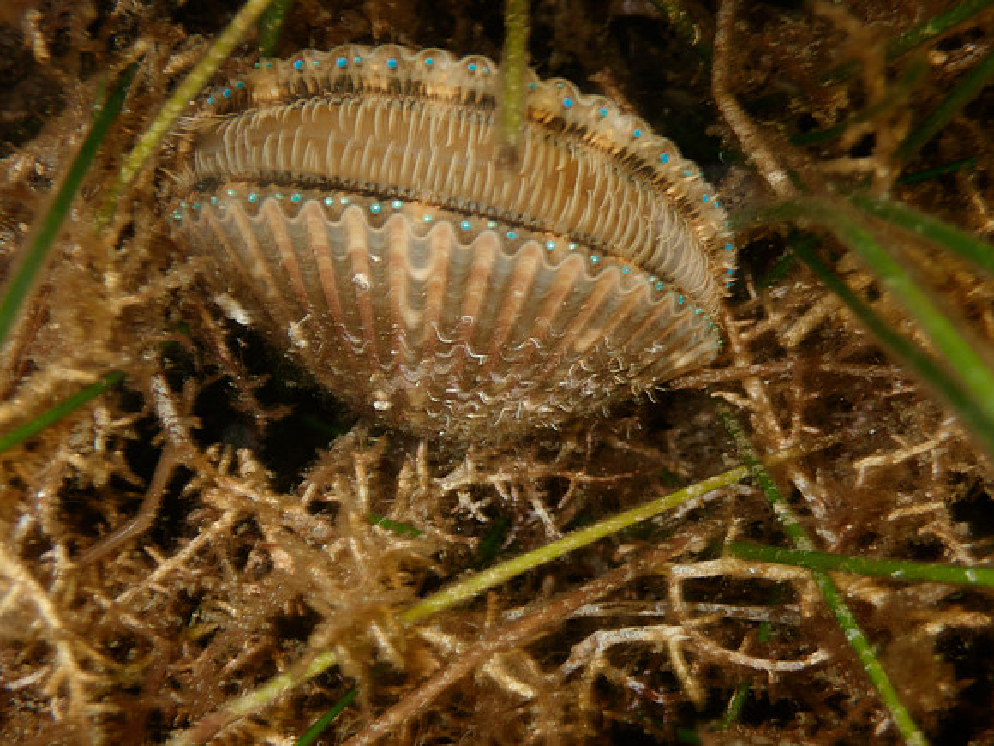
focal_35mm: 71
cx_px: 497
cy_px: 373
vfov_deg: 20.7
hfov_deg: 27.4
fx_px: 2039
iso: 200
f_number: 3.9
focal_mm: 12.73
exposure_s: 1/60
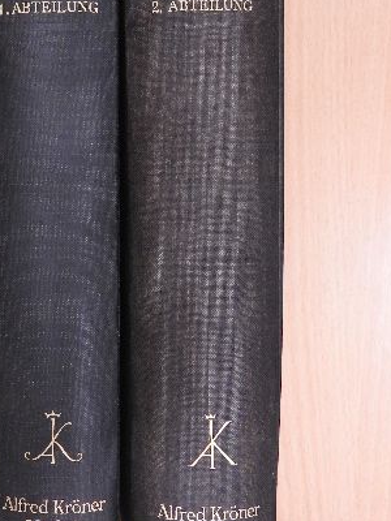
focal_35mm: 56
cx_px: 93
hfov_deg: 25.7
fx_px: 843
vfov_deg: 33.9
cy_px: 160
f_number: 3.8
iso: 320
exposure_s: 1/30
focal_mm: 6.3
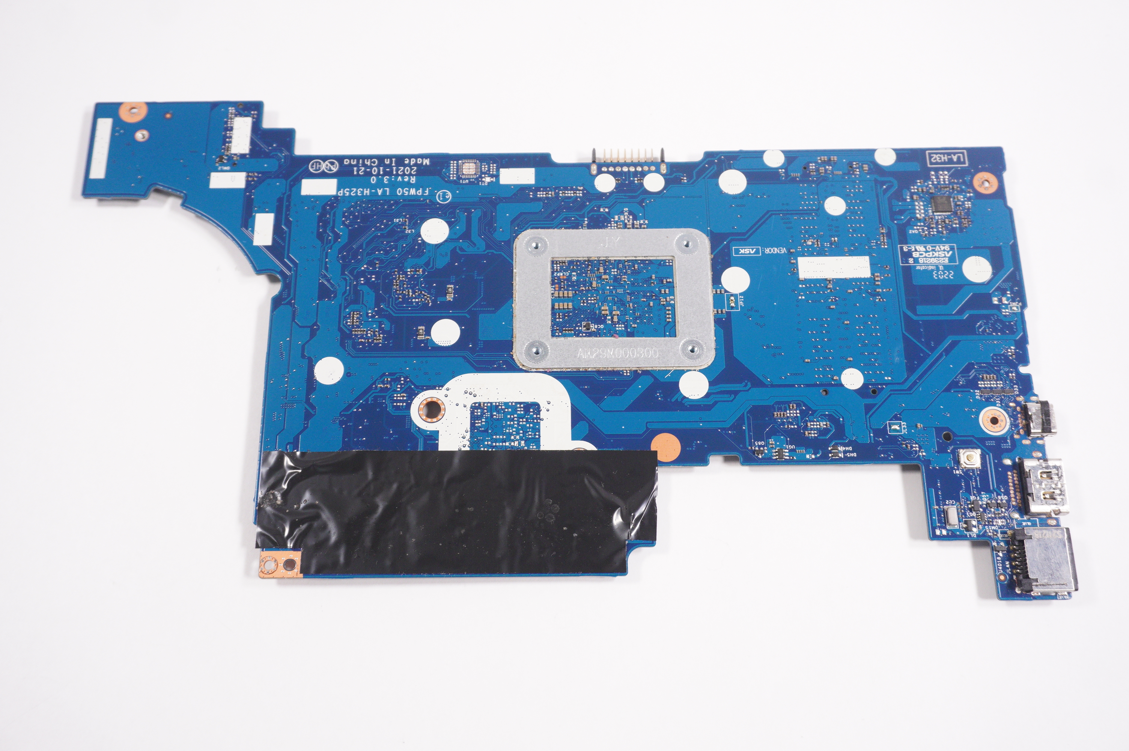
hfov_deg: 55.1
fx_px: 1081
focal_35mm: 34
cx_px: 564
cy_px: 376
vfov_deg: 38.3
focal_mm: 23
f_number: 5.6
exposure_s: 1/320
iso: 1000
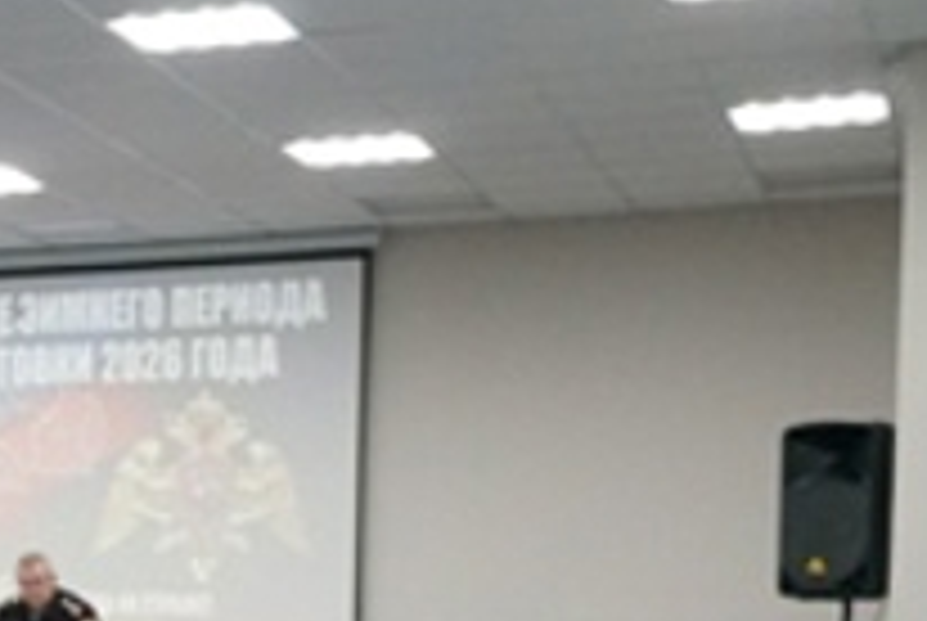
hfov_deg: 16.0
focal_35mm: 109
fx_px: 2811
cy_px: 783
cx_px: -724
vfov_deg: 12.3
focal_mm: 20
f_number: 4
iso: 2000
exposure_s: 1/160
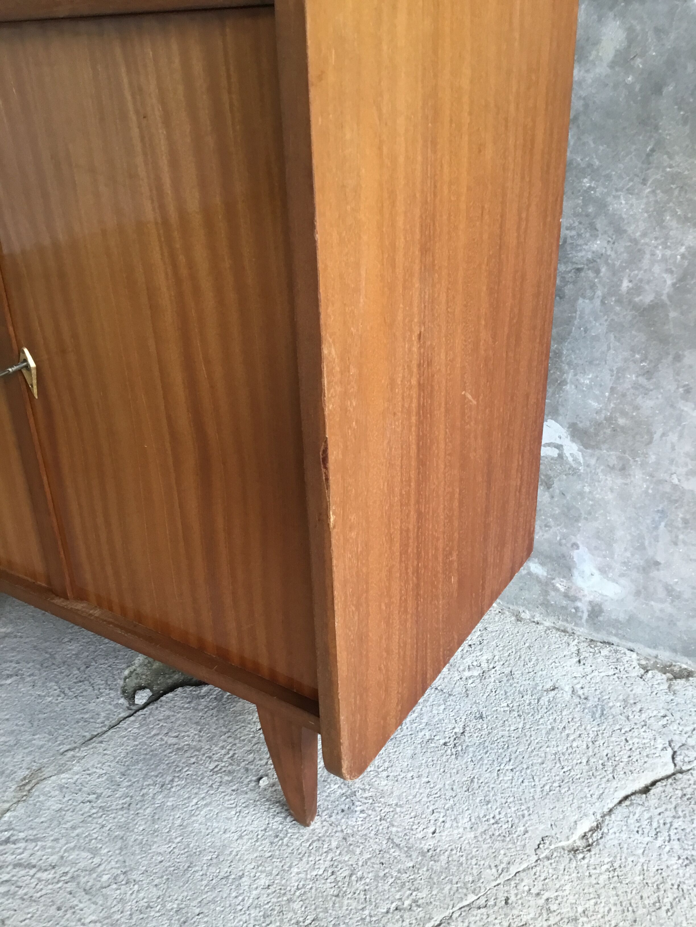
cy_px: 464
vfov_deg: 58.4
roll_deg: +3.3
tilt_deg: -25.1
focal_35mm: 31
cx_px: 348
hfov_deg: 45.4
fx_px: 831
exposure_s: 1/33
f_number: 2.4
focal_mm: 3.3
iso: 100
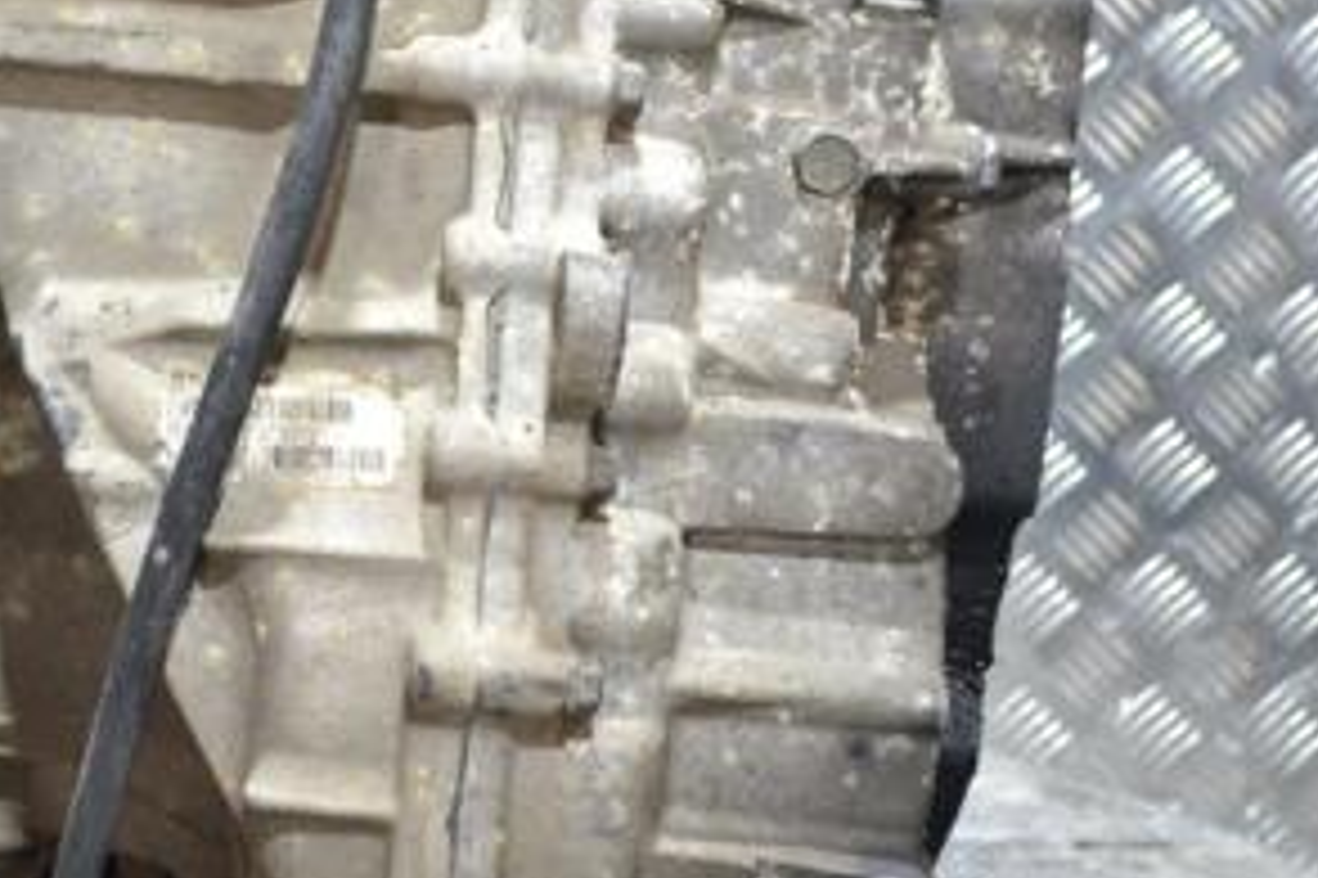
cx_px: 328
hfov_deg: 22.7
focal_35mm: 89
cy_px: 374
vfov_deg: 15.3
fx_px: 3257
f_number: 4.5
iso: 1100
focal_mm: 29
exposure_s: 1/15
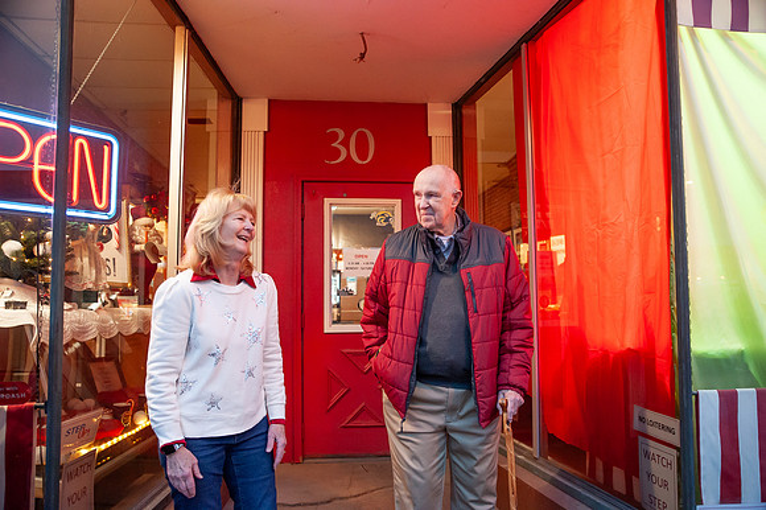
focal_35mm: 26
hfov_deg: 69.4
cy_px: 255
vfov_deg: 49.5
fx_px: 553
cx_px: 383
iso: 2000
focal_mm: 26
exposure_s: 1/160
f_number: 2.8
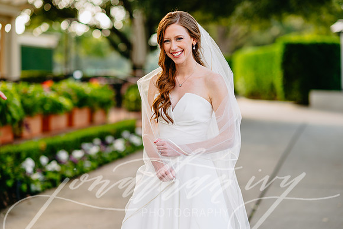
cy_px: 114
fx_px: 809
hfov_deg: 23.9
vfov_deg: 16.1
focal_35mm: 85
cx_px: 172
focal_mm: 85
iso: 100
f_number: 2
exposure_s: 1/400
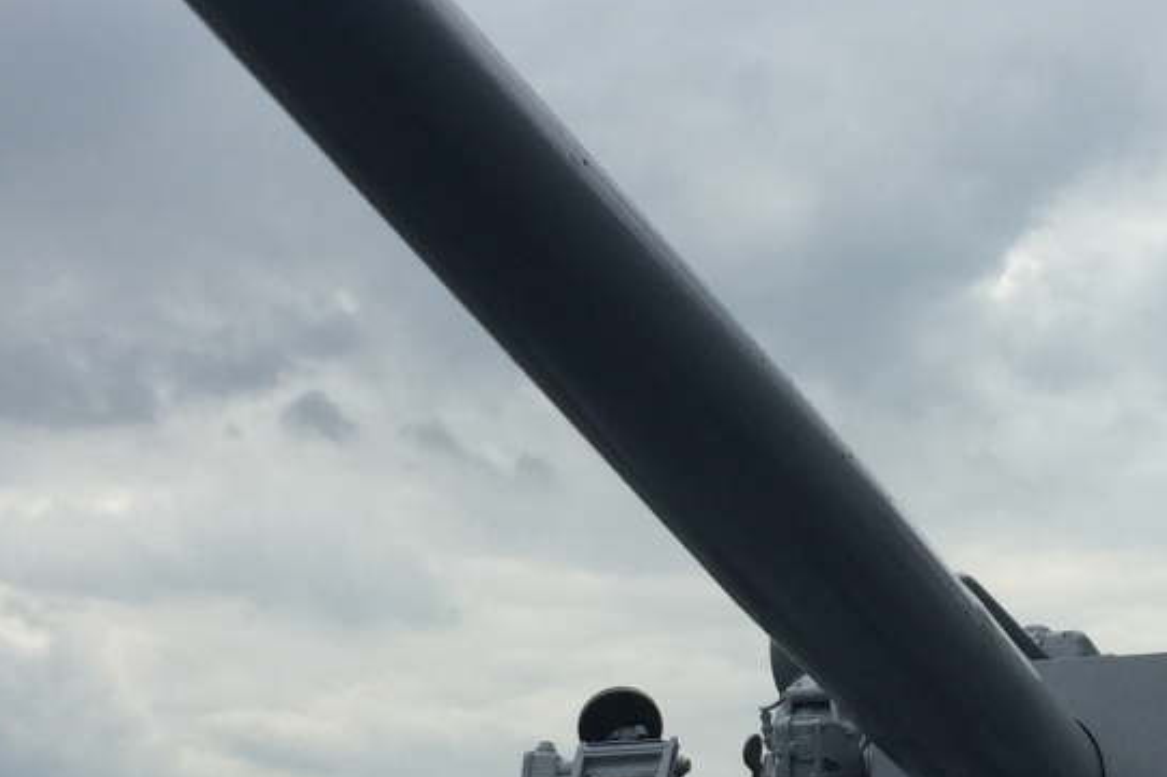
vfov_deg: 15.3
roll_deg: +0.1
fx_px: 2884
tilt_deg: +10.9
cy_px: 527
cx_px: 842
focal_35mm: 89
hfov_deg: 22.7
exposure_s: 1/1464
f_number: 2.2
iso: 32
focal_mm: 4.15
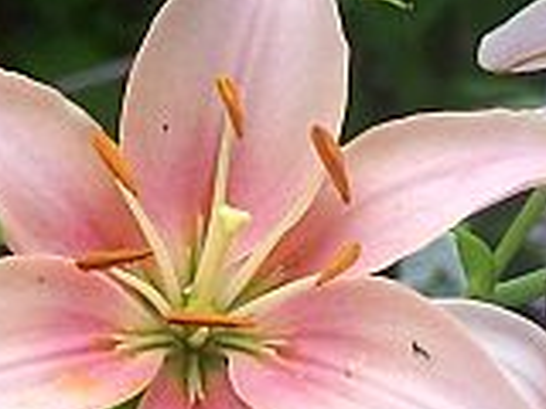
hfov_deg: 3.9
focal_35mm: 512
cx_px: 300
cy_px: 128
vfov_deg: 2.9
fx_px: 8076
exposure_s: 1/500
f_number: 3.2
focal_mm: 19.4
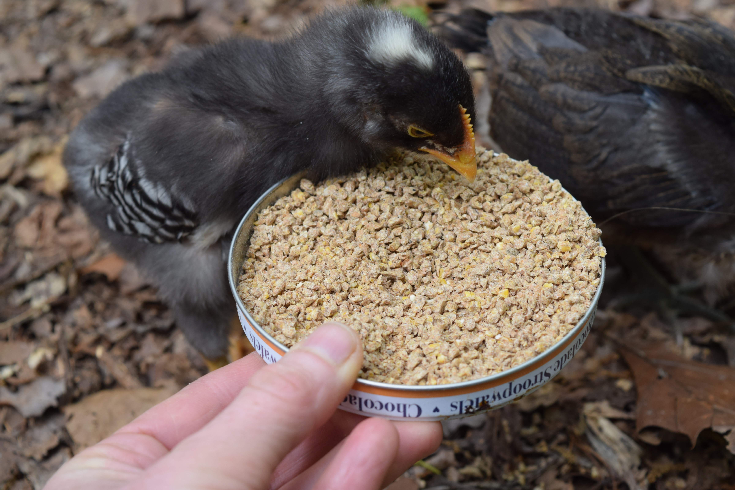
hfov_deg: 28.1
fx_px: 1470
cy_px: 245
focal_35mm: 72
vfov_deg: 18.9
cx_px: 368
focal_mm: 48
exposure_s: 1/250
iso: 400
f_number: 8
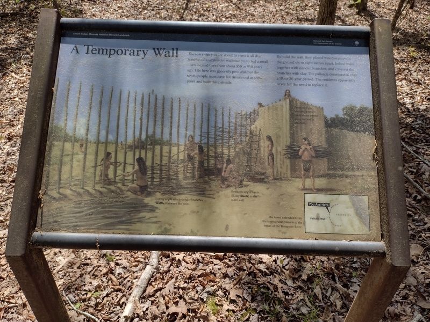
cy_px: 161
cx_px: 215
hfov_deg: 65.3
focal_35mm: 27
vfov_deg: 51.4
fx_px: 335
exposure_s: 1/878
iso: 100
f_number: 1.7
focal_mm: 4.71
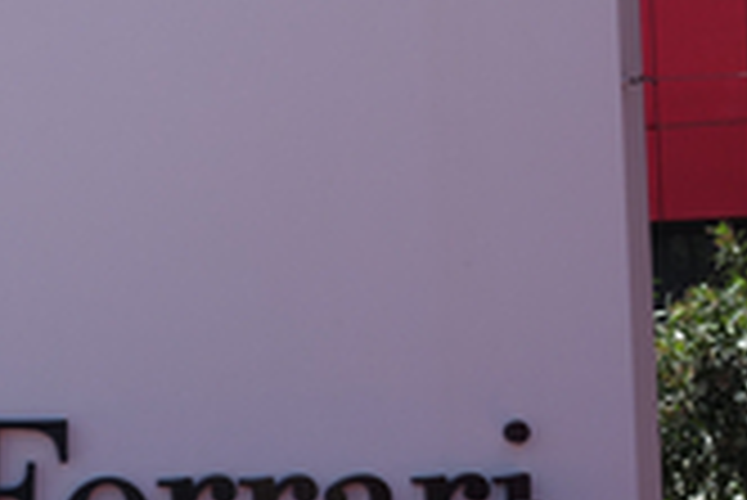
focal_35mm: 119
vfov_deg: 11.5
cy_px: 95
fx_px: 2471
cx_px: -63
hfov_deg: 16.7
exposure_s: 1/320
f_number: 5.6
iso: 125
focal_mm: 16.17
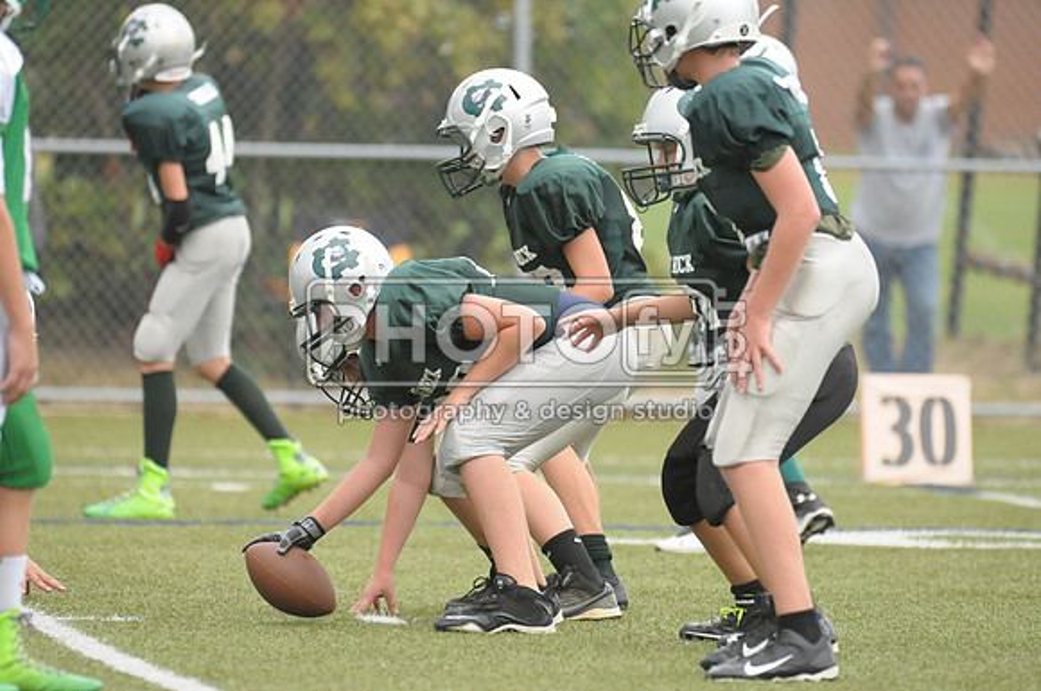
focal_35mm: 465
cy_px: 346
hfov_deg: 4.4
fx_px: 13427
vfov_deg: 2.9
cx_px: 520
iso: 1600
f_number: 4
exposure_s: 1/2000
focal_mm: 310
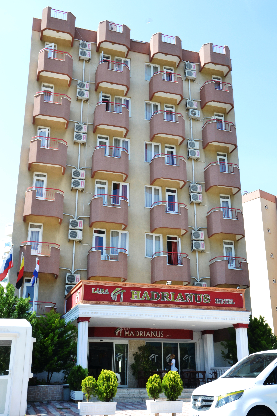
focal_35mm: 38
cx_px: 138
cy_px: 208
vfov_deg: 51.3
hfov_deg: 35.5
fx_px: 433
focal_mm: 25
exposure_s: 1/30
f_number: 22
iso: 360
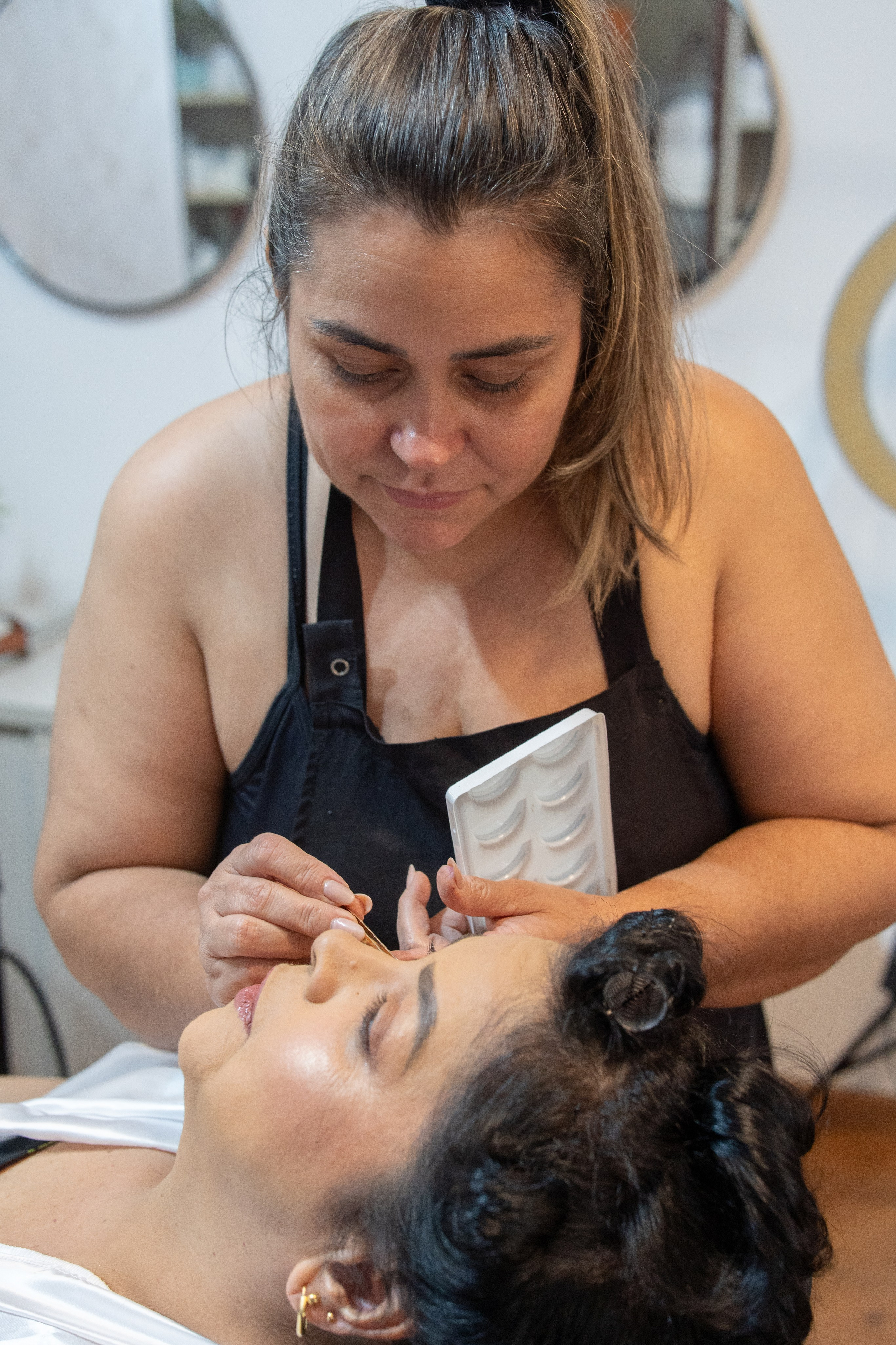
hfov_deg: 33.0
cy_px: 672
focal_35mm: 40
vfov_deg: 47.9
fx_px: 1512
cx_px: 448
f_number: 2.8
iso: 1600
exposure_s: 1/125
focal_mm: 27
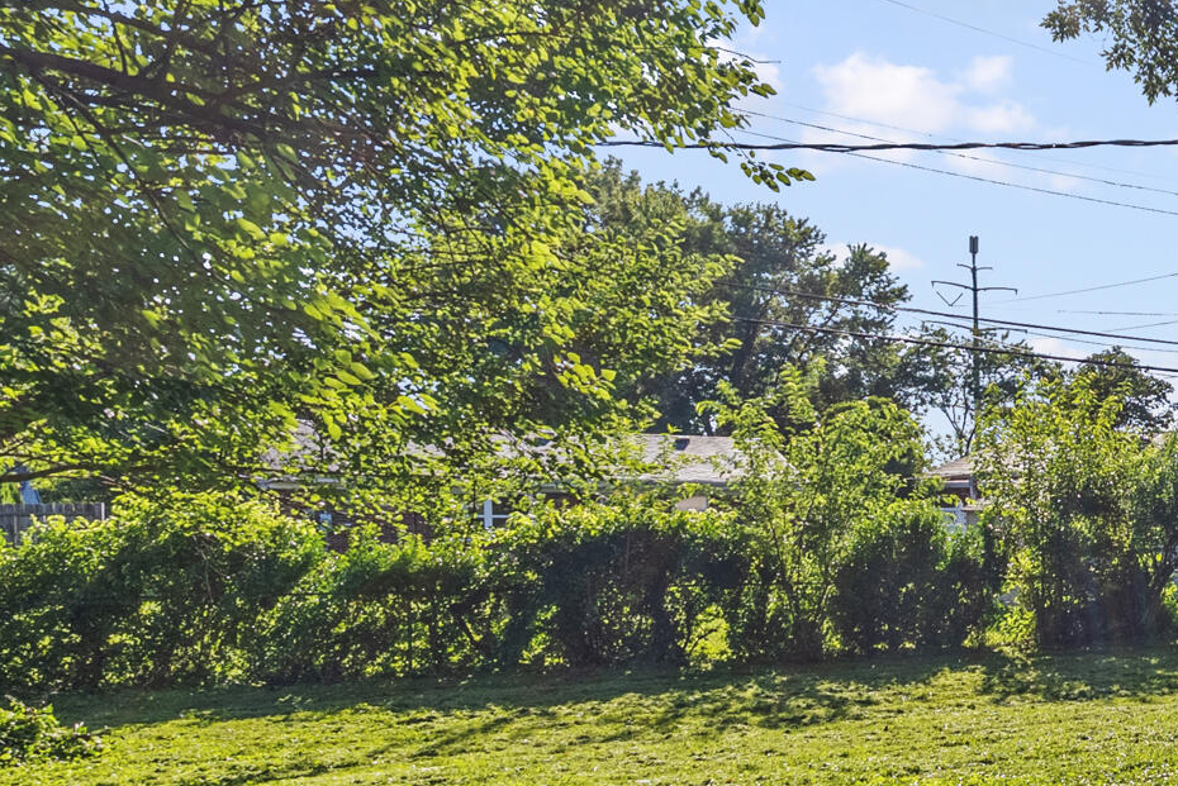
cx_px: 1450
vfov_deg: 30.6
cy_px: 597
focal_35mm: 43
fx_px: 1408
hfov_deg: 34.9
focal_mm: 16
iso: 400
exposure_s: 1/125
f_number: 11
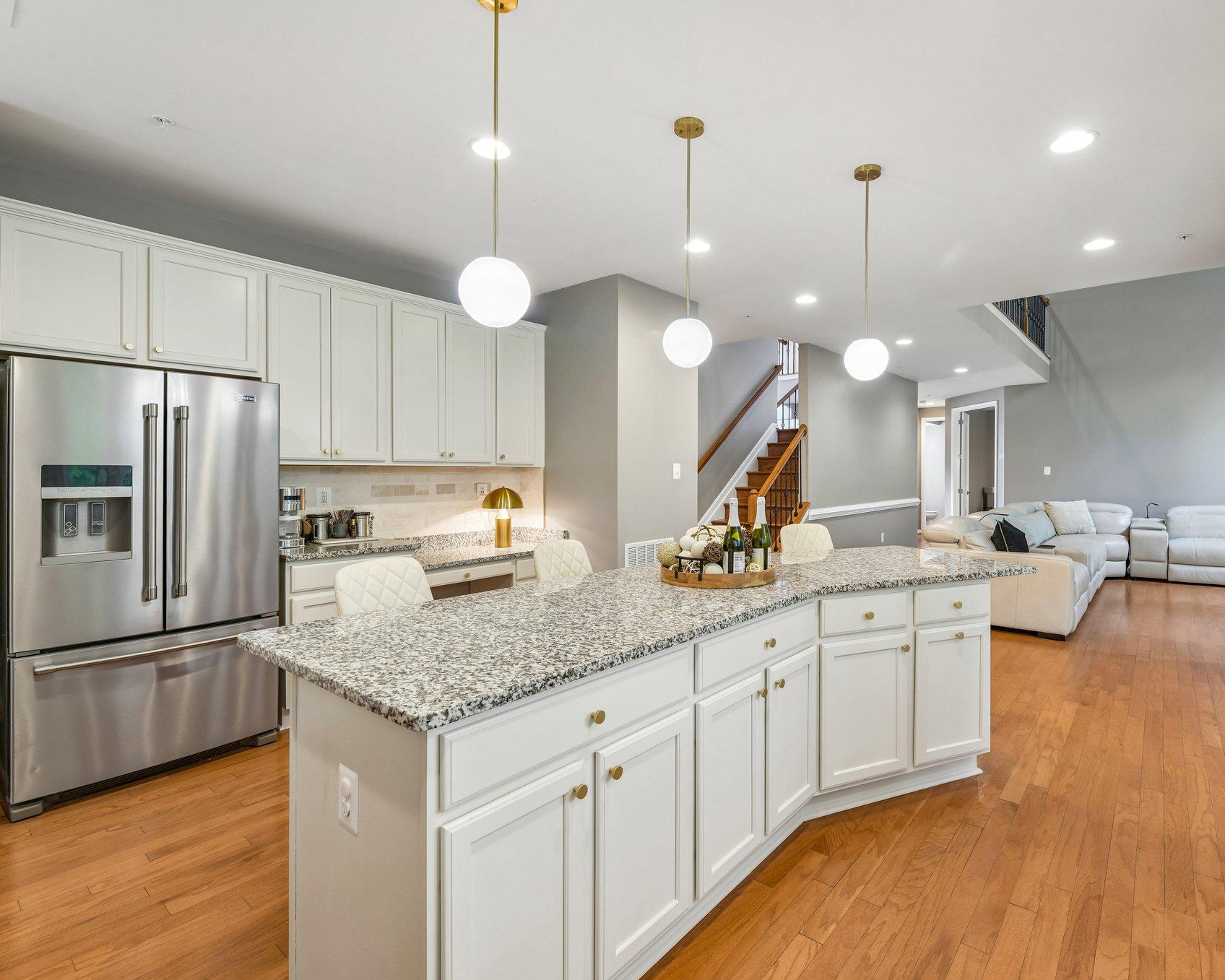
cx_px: 687
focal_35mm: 17
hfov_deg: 89.2
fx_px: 616
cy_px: 489
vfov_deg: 77.0
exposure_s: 1/10
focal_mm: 15
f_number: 8
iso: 400
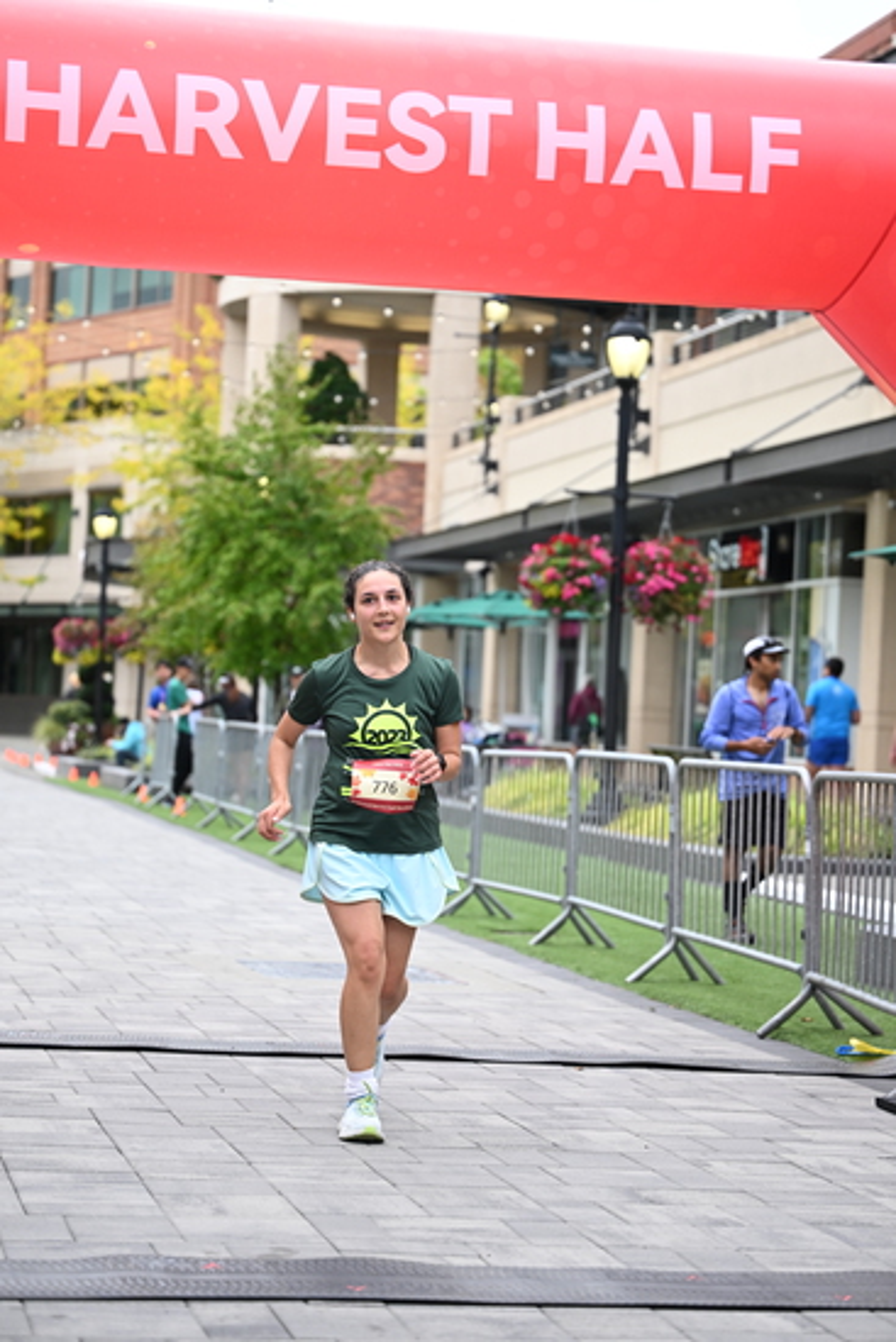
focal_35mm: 78
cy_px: 671
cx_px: 448
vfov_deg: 26.0
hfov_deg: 17.5
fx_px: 2910
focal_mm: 78
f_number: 2.8
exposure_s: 1/2000
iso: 640
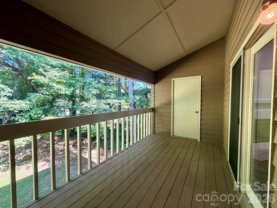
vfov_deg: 85.7
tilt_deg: -1.9
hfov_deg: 102.1
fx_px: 112
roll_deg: +0.6
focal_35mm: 14
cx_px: 138
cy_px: 104
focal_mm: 2.22
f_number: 2.2
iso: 200
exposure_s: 1/120
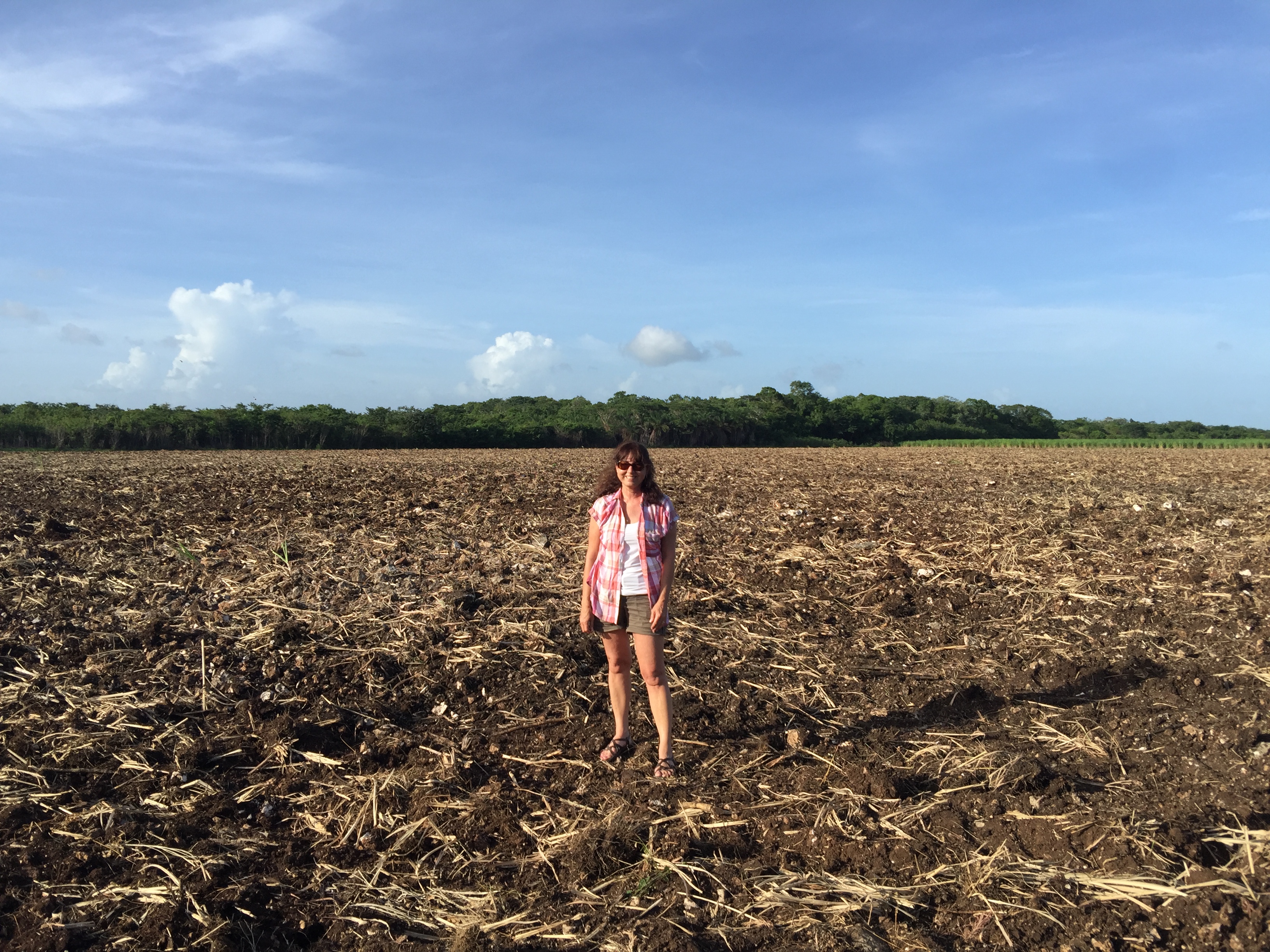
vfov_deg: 48.2
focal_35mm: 29
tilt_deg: -2.7
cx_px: 635
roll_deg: -1.0
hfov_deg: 61.7
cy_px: 476
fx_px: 1064
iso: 32
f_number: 2.2
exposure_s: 1/1276
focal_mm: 4.15
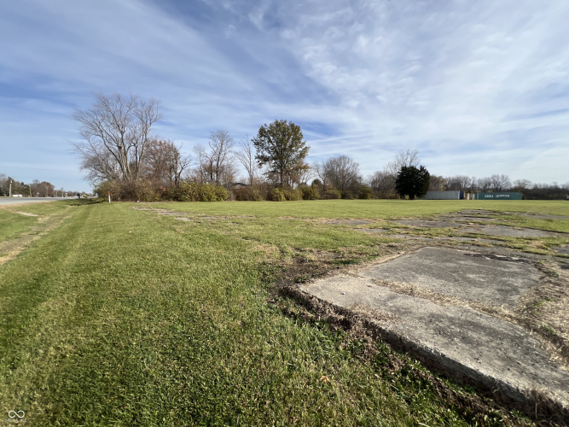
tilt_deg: -4.3
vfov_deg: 89.9
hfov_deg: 106.2
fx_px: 214
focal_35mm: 13
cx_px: 284
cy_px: 214
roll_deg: -0.1
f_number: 1.8
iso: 32
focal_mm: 1.57
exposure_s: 1/1508
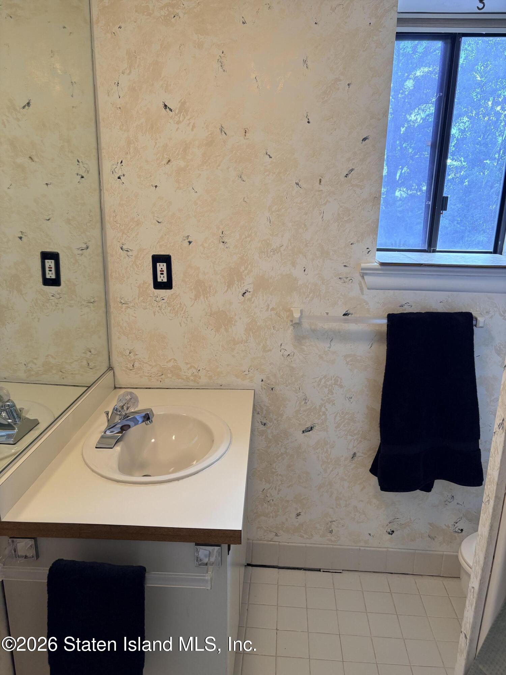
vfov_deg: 67.3
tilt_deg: -13.5
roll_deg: -1.2
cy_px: 338
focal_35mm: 26
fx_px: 507
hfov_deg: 53.1
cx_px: 253
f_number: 1.6
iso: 125
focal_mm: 5.96
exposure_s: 1/120
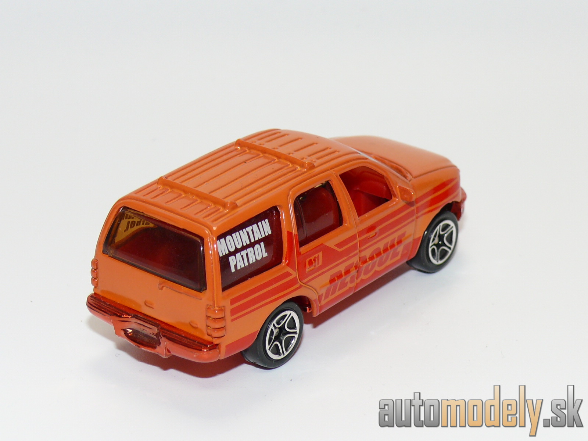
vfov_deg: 14.5
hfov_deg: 19.3
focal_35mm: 102
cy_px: 220
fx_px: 1733
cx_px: 294
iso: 100
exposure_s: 1/30
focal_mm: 13.3
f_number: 4
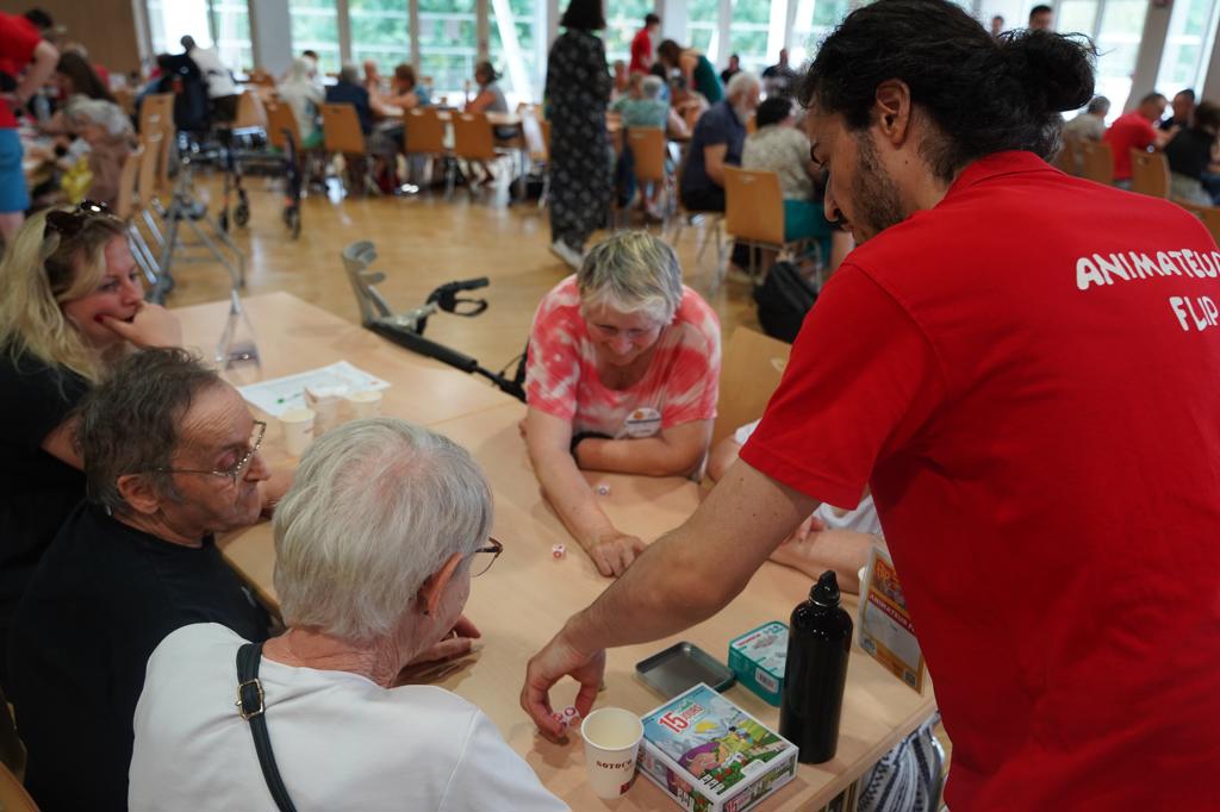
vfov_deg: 44.7
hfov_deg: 63.3
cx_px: 610
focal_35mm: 29
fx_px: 989
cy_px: 406
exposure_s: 1/160
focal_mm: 29.2
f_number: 3.5
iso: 1600
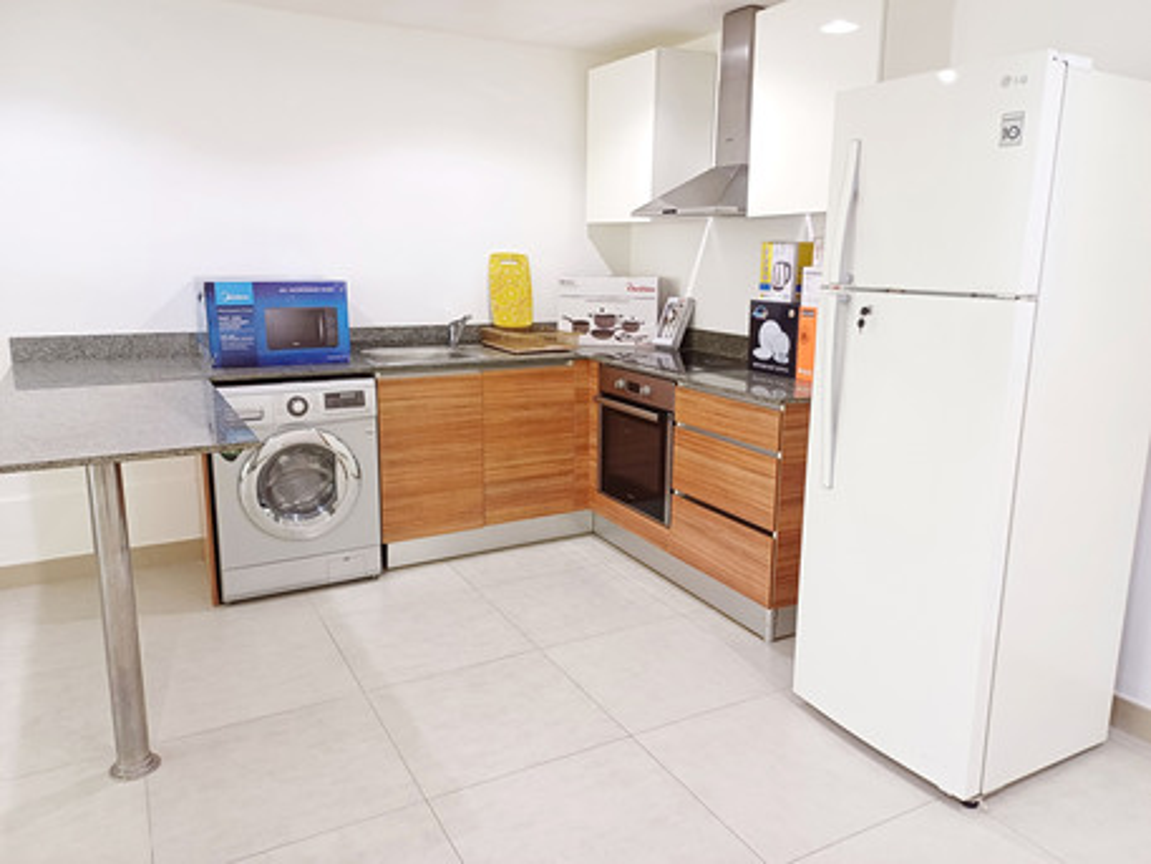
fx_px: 831
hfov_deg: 69.4
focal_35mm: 25
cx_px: 576
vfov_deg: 54.9
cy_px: 432
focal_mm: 4.65
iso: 250
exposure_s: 1/50
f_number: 1.8
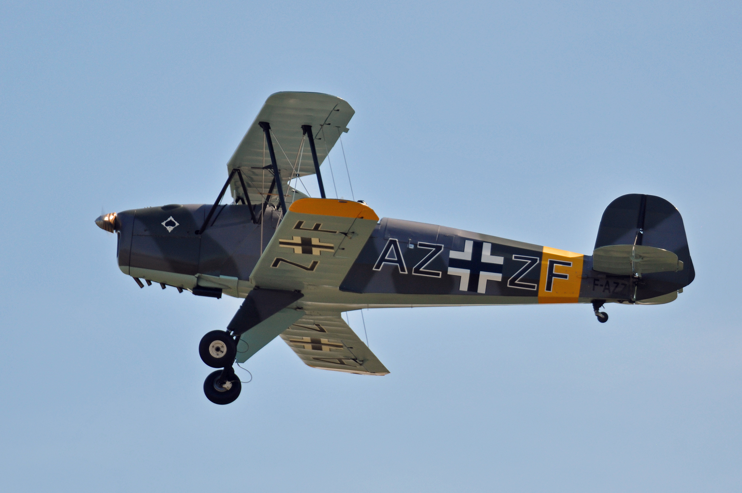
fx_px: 10190
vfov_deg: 2.8
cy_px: 246
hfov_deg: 4.2
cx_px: 371
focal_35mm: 495
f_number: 5.6
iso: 250
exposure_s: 1/1000
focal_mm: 330
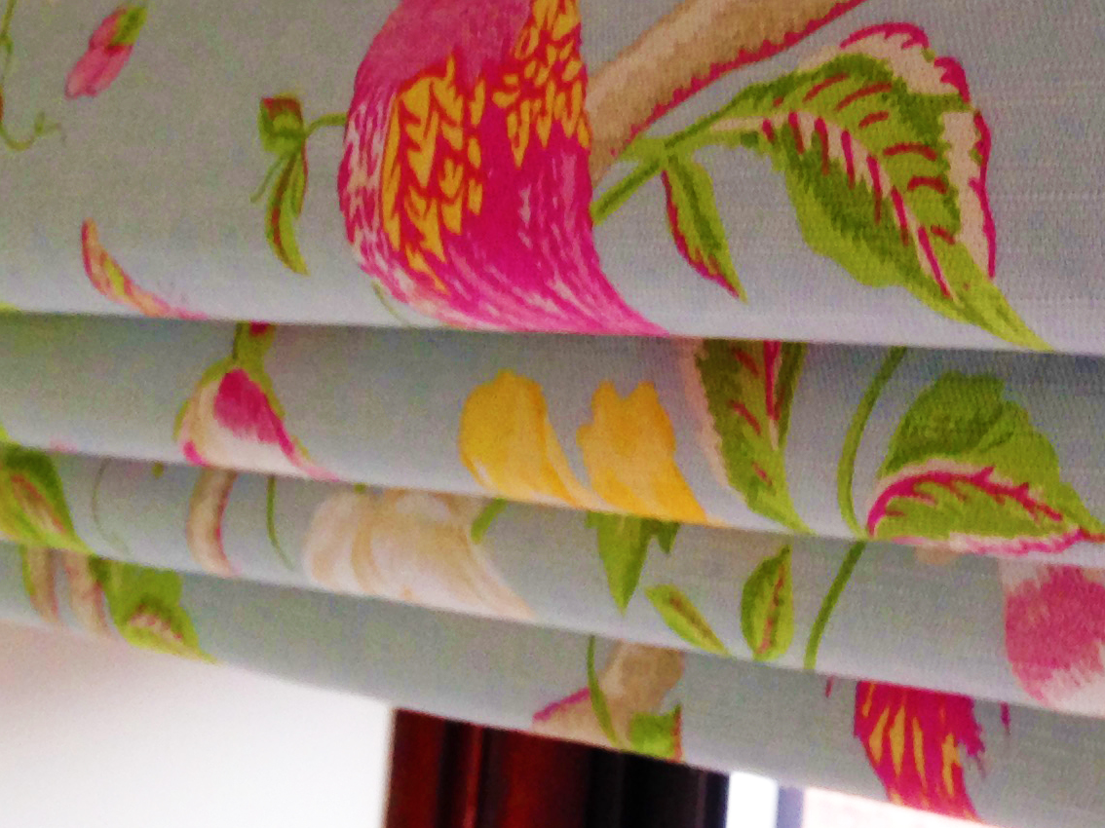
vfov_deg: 15.3
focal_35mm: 95
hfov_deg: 20.2
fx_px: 3032
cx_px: 1044
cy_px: 22
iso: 80
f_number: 2.4
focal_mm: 4.12
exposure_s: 1/20
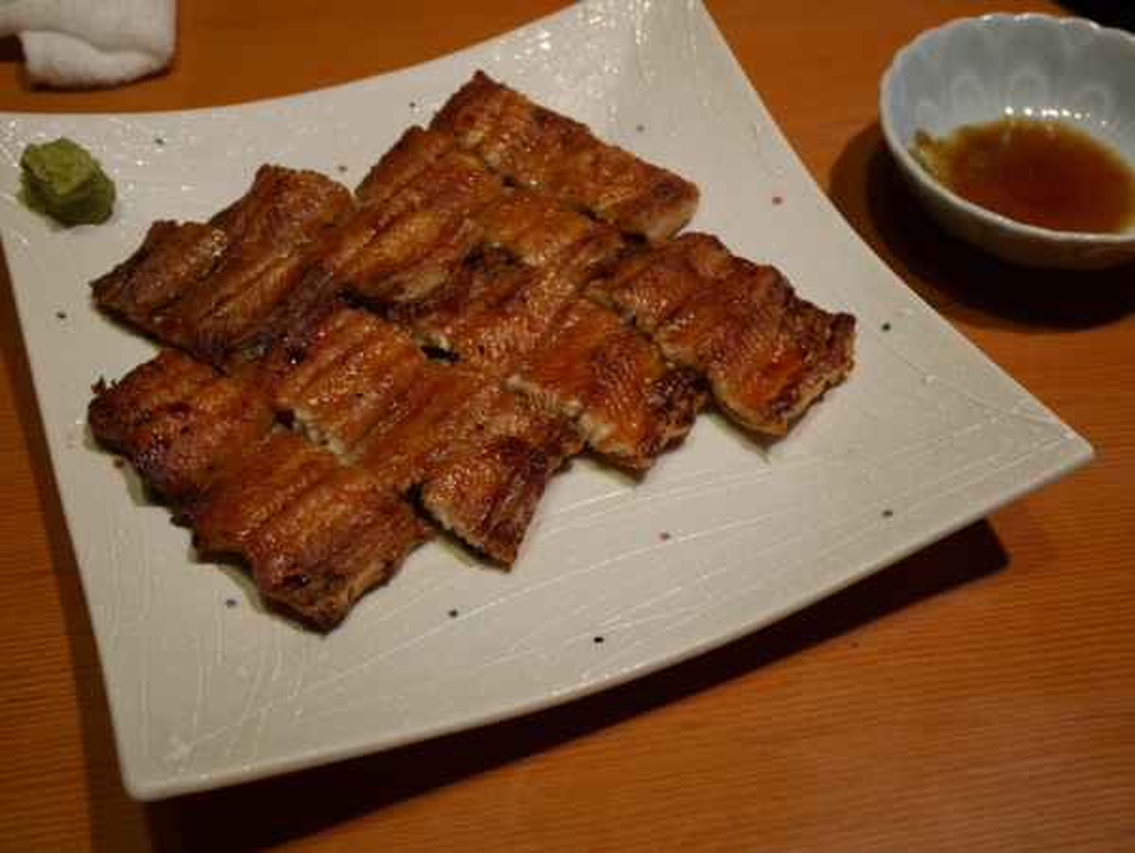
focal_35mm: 40
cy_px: 426
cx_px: 568
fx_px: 1313
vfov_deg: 36.0
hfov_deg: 46.8
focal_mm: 20
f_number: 4.6
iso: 800
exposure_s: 1/60
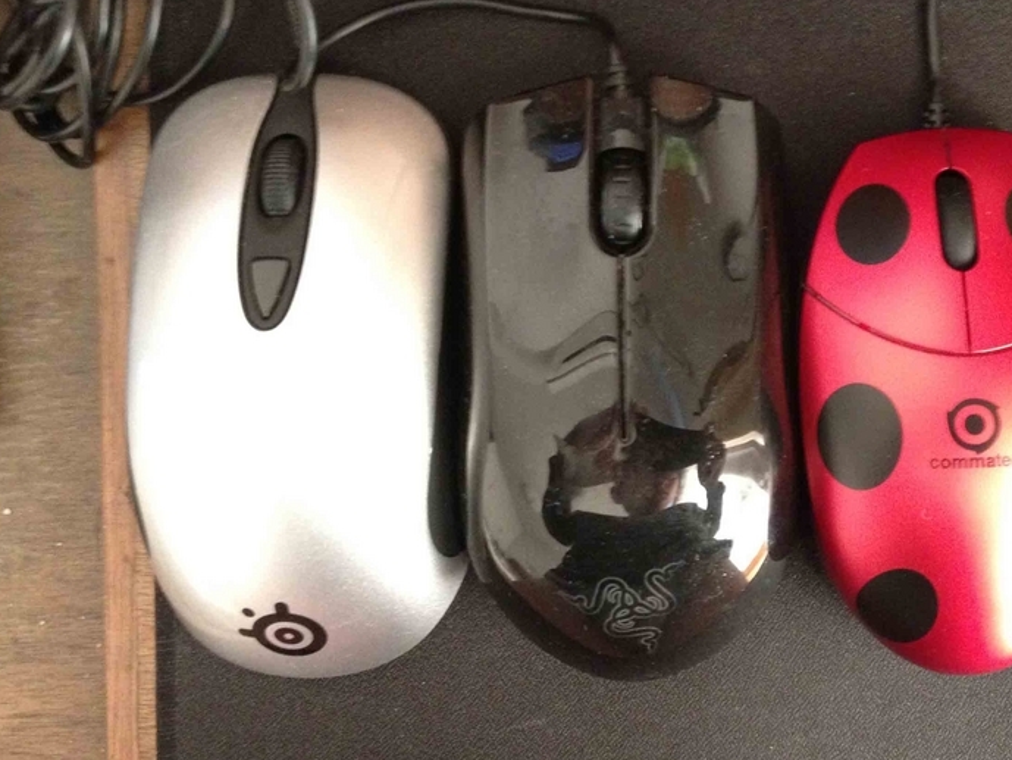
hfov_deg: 36.3
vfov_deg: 28.0
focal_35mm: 52
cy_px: 300
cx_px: 709
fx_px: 1520
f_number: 2.4
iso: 400
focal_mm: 4.28
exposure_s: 1/17
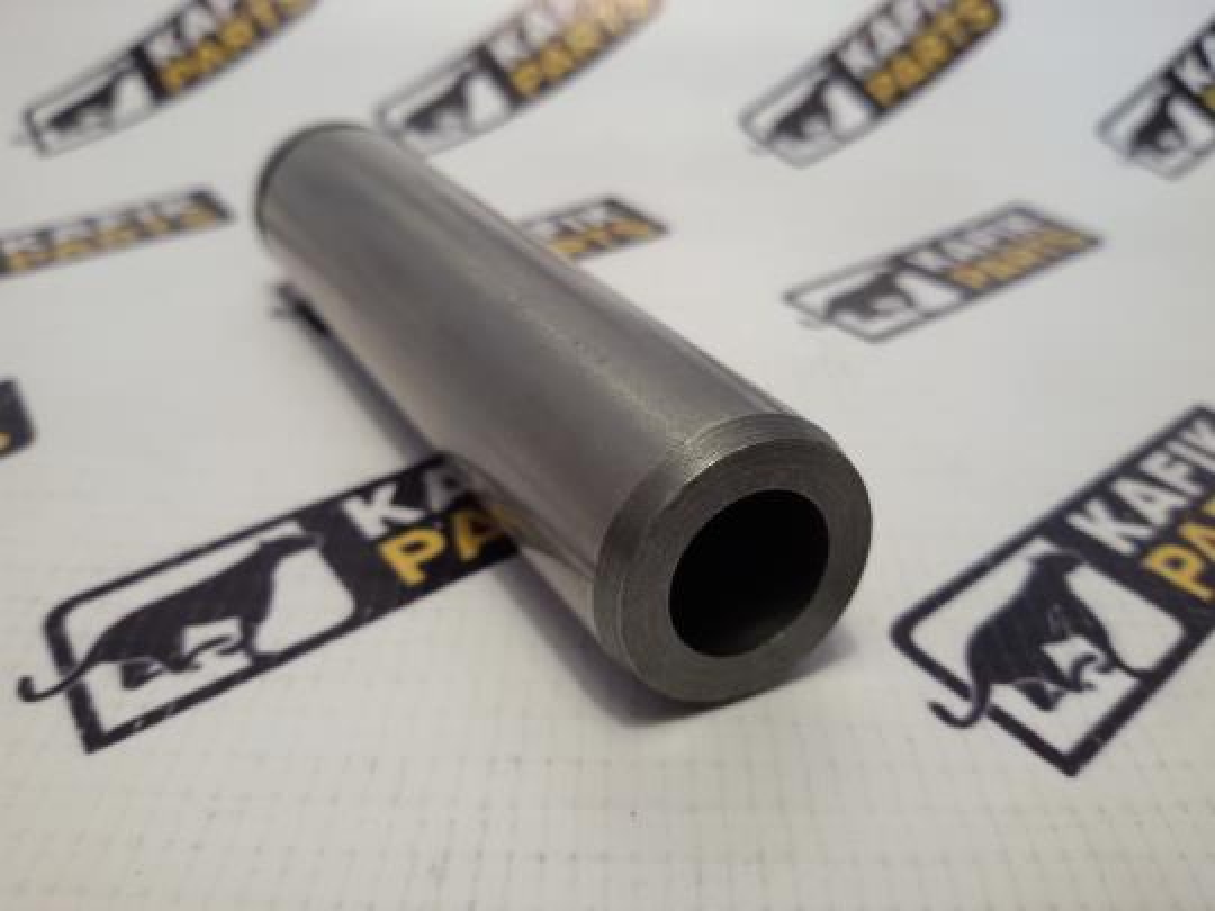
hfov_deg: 58.4
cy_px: 456
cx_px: 608
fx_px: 1088
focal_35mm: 31
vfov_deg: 45.4
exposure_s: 1/33
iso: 50
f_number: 2.4
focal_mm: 2.93
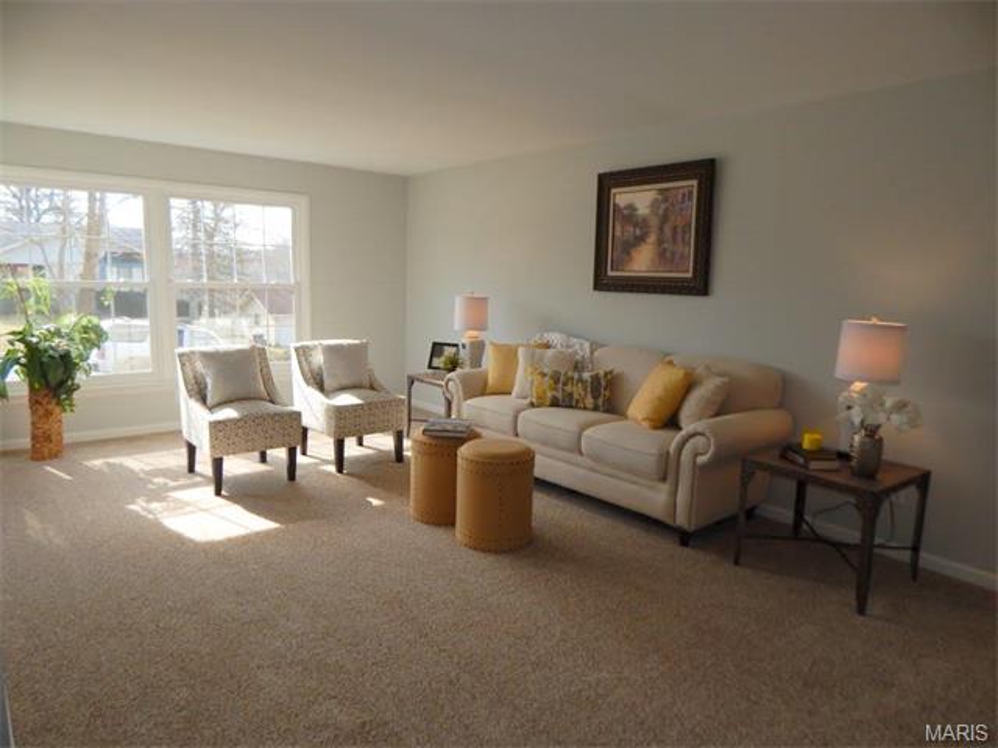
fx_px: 634
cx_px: 499
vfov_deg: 61.1
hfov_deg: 76.4
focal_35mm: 22
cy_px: 374
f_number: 3
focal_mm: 4
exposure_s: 1/250
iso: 125
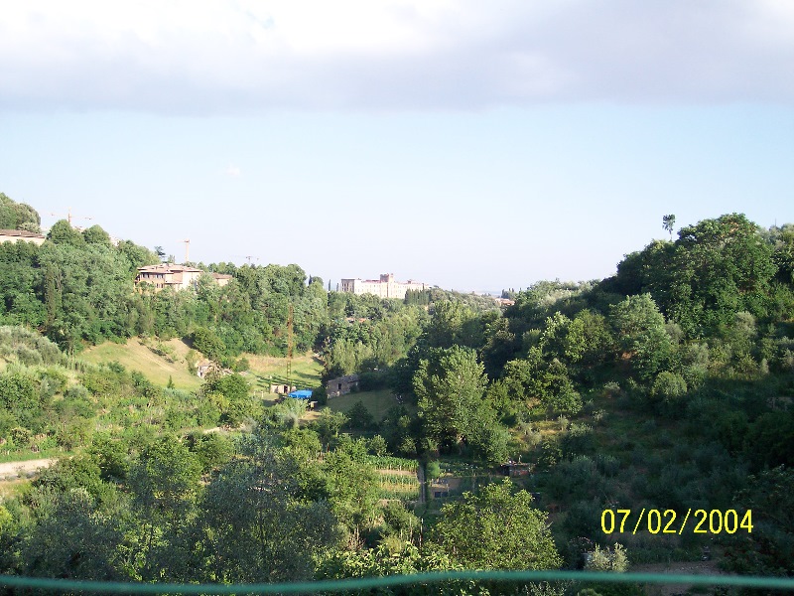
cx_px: 397
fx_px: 872
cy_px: 298
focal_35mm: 38
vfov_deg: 37.7
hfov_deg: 49.0
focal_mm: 8
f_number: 2.8
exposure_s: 1/700
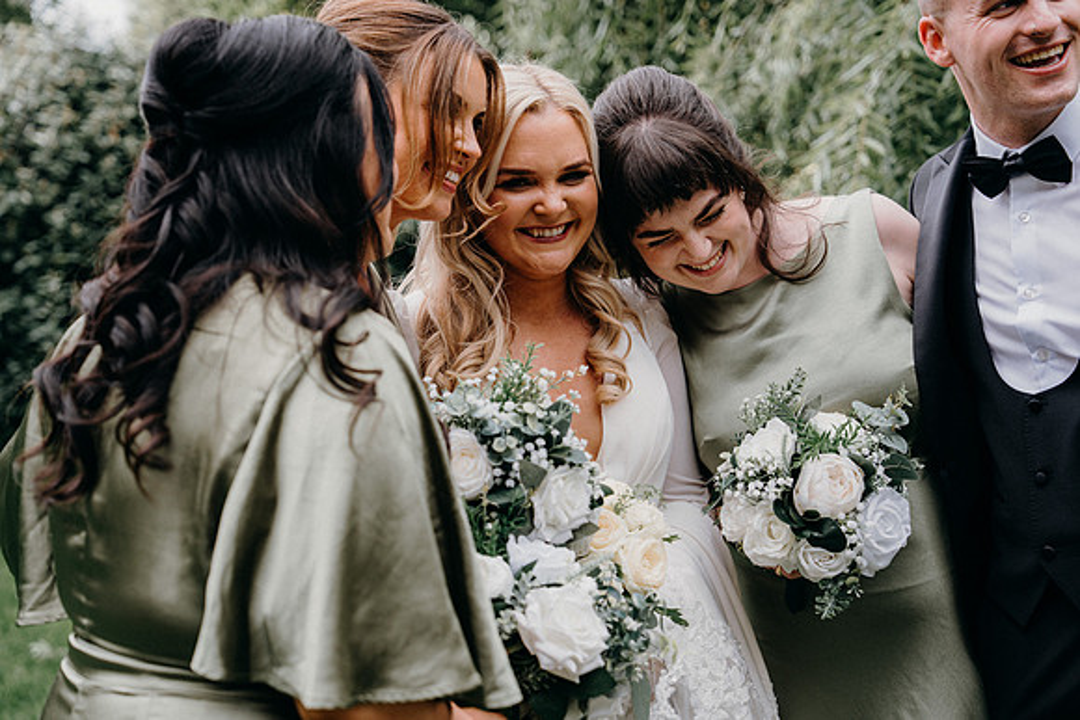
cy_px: 360
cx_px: 540
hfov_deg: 32.4
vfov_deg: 21.9
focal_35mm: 62
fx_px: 1860
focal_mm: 62
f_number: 3.5
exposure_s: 1/200
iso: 125
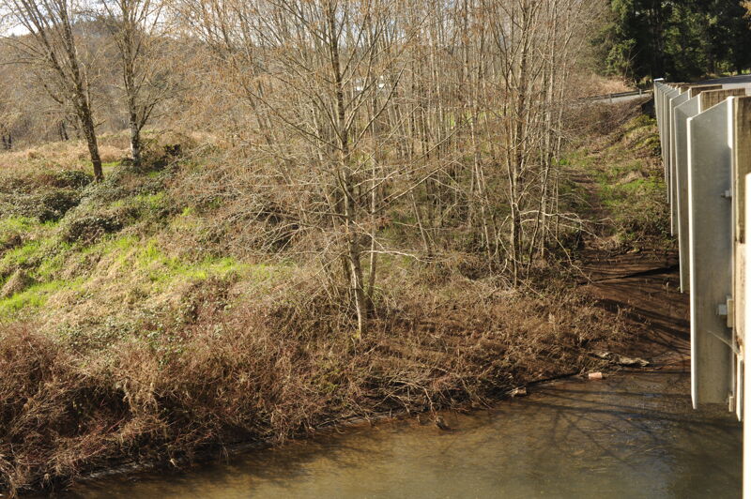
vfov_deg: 37.8
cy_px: 250
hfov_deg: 54.5
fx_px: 730
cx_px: 376
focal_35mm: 35
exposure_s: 1/400
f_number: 7.1
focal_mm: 35
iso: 250
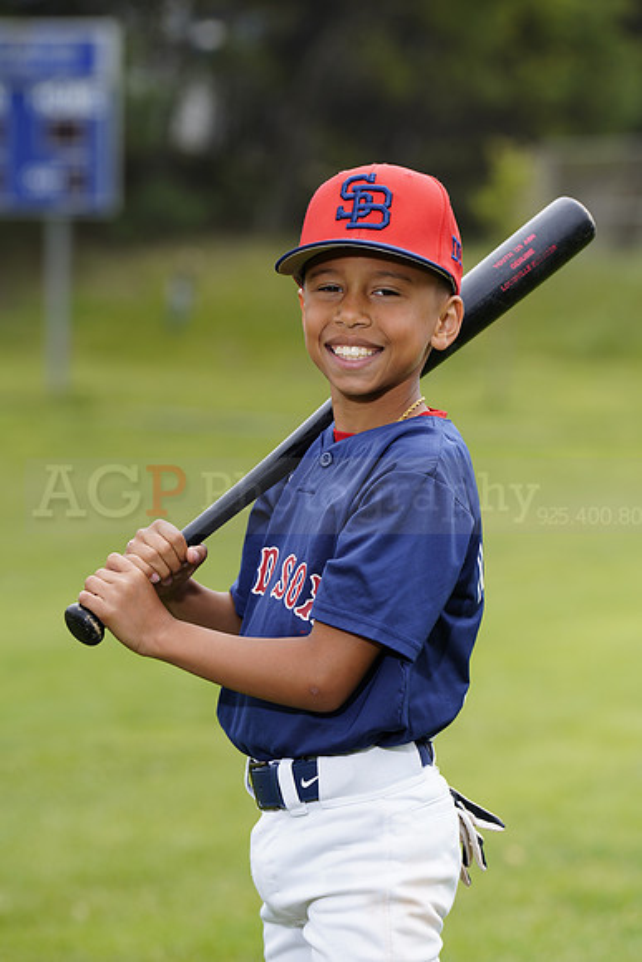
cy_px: 481
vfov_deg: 10.3
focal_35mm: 200
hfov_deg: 6.9
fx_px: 5346
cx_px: 321
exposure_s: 1/250
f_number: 6.3
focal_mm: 200
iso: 100
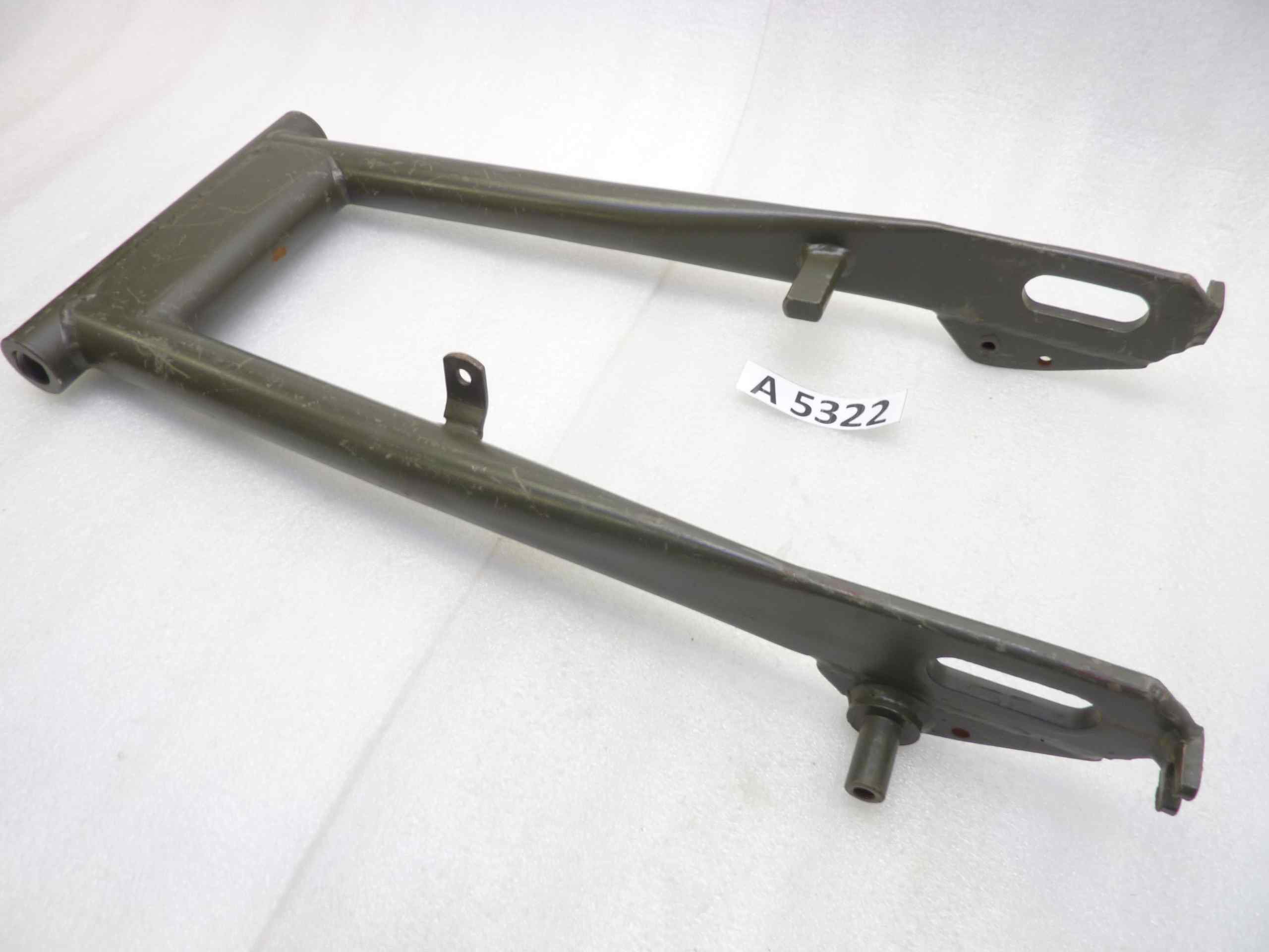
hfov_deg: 69.4
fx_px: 916
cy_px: 476
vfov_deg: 54.9
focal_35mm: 25
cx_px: 634
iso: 80
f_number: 3.3
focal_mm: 4.1
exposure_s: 1/13
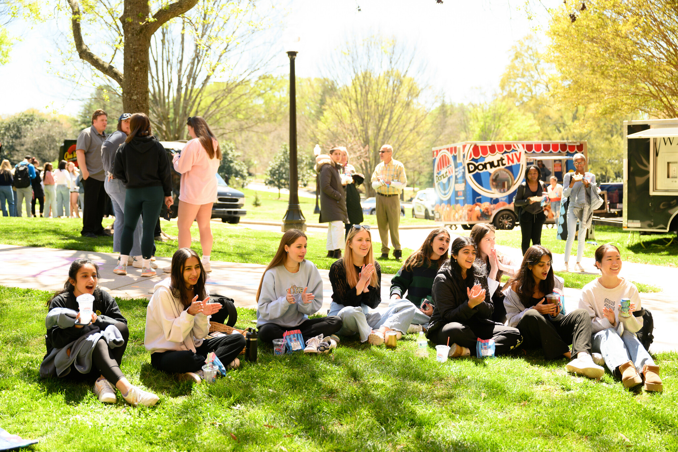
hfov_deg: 41.9
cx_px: 339
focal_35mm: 47
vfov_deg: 28.6
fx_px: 885
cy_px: 226
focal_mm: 47
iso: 400
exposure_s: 1/800
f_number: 3.2
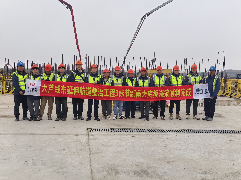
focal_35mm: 34
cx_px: 120
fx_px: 237
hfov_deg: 54.0
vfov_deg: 41.8
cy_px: 90
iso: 100
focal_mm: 5.75
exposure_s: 1/100
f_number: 2
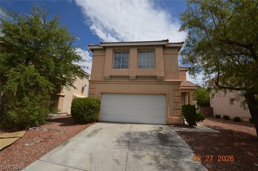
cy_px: 86
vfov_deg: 77.2
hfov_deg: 100.5
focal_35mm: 15
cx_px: 129
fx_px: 107
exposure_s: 1/200
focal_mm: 10
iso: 100
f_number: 13
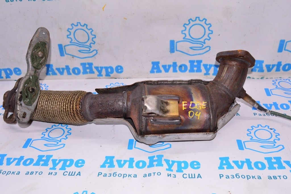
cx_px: 146
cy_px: 97
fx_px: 291
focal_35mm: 36
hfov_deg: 53.2
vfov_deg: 36.8
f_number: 8
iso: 1600
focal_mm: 24
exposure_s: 1/200
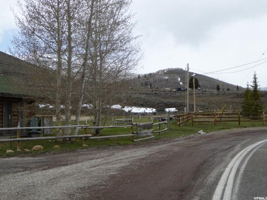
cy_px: 100
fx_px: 409
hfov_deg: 36.2
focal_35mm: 53
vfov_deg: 27.5
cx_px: 134
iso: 100
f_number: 4.1
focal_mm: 9
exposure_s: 1/800
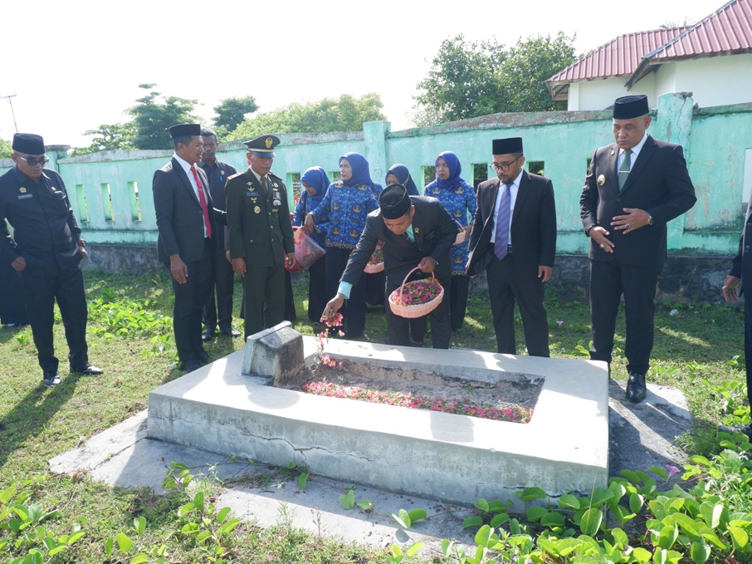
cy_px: 282
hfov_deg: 69.4
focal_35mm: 25
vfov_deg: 54.9
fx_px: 543
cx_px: 365
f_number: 7.1
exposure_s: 1/150
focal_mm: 15
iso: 200
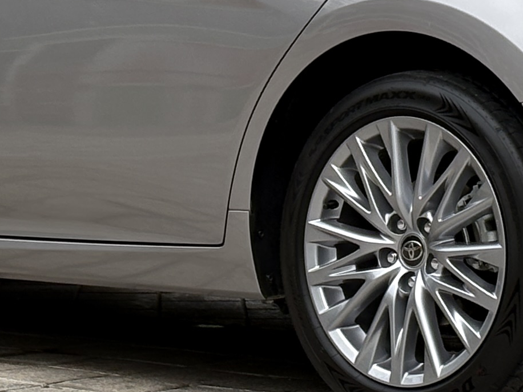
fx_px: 3460
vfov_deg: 6.5
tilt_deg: +0.9
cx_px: 375
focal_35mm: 229
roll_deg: -0.7
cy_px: -30
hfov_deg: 8.6
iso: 40
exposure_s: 1/1136
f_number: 1.6
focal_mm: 5.96
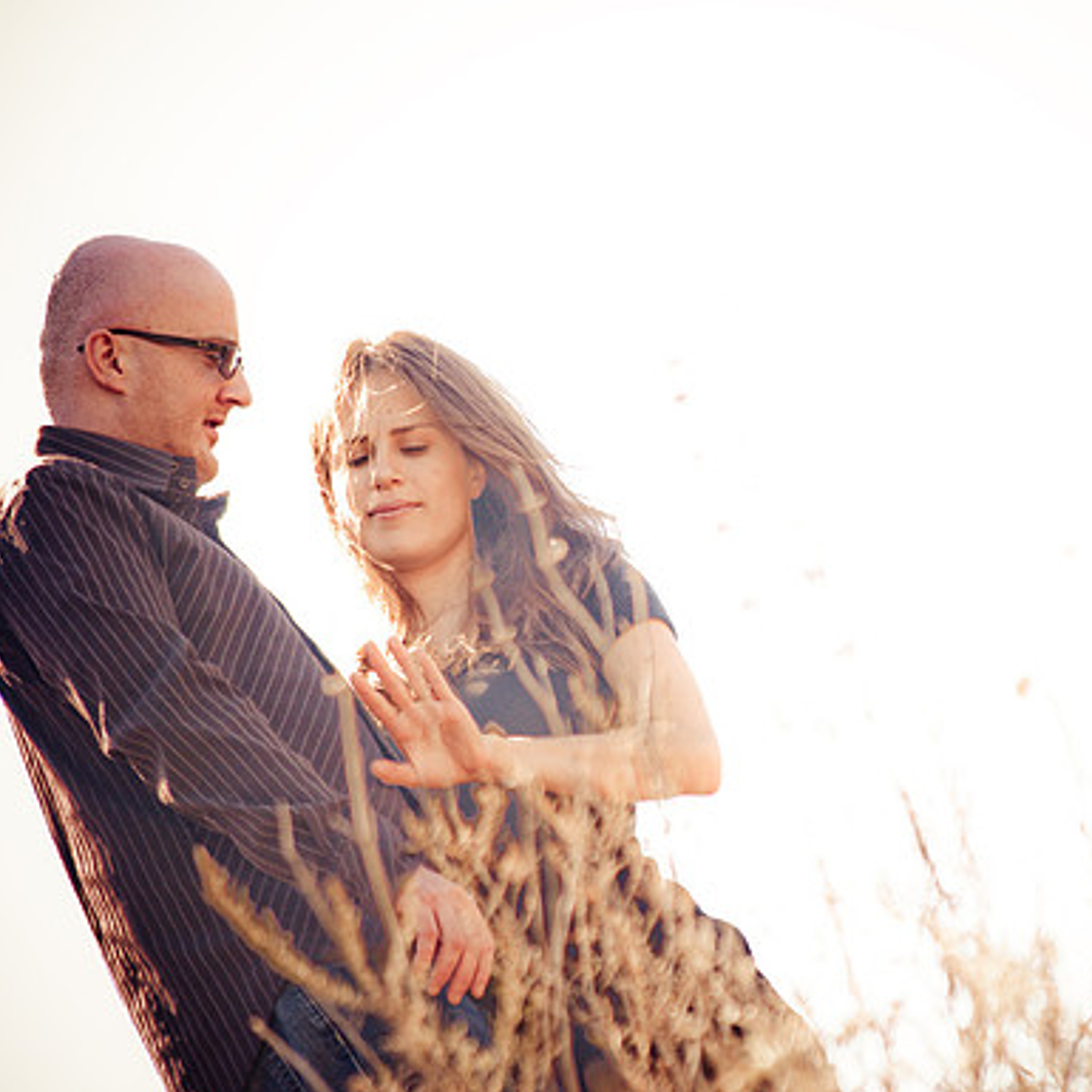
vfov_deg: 4.9
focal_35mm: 356
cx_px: 723
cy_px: 547
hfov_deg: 4.9
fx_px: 12693
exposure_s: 1/500
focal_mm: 185
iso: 250
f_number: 2.8
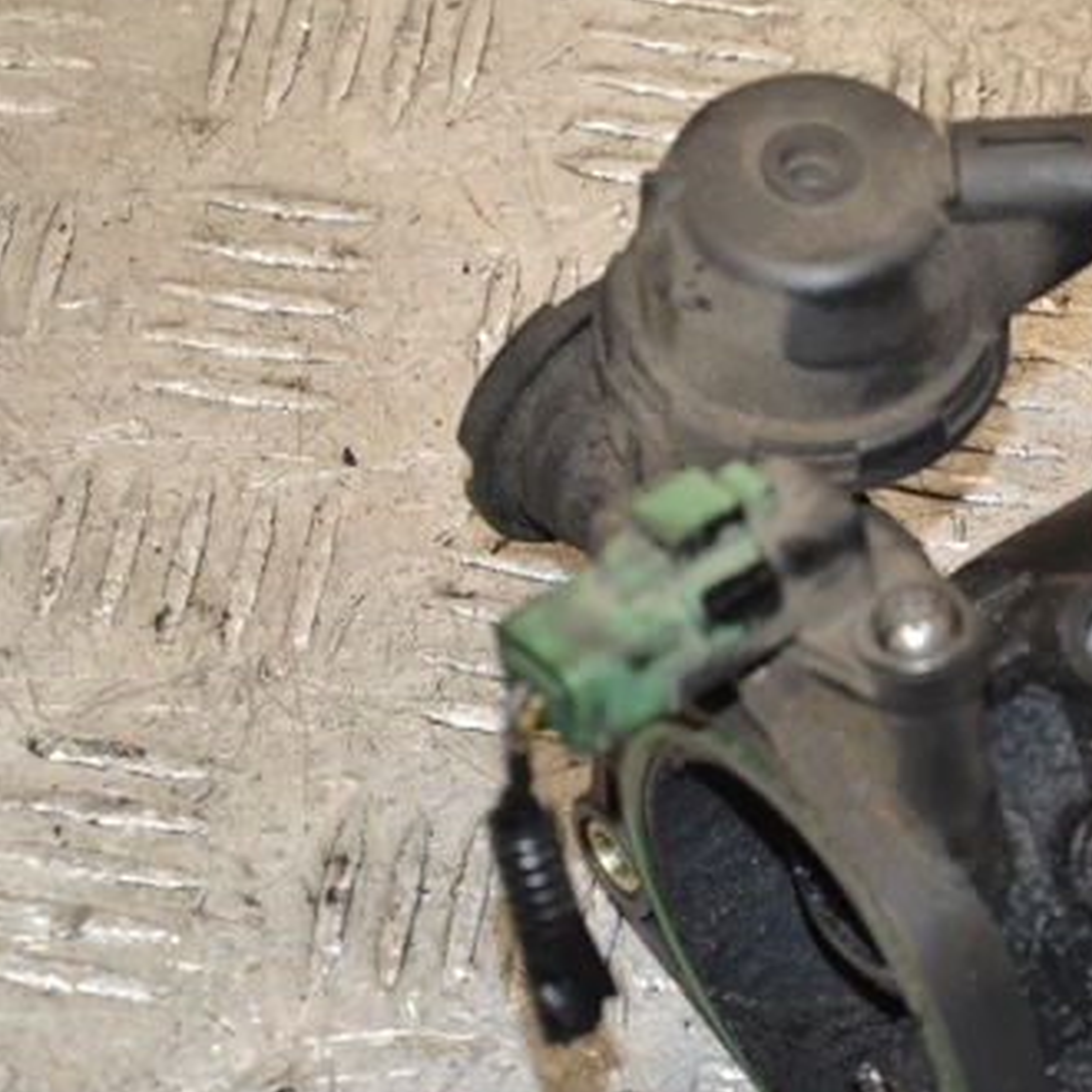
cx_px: 950
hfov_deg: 10.1
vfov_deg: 10.1
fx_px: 6174
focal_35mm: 173
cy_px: 695
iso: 800
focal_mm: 70
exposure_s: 1/200
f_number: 7.1
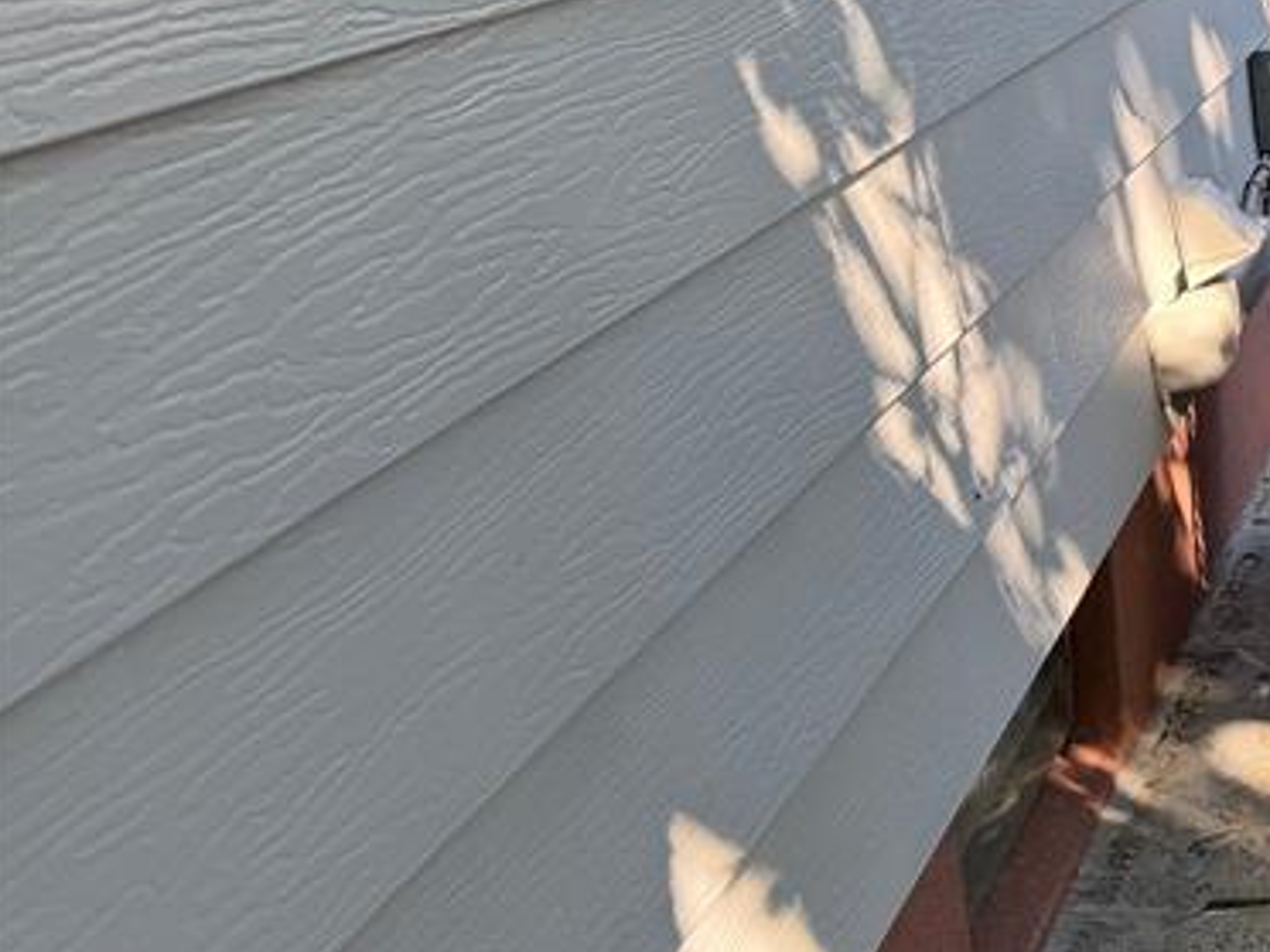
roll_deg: +2.5
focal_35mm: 66
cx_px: 1734
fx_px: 2421
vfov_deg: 21.9
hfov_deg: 24.8
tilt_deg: -10.9
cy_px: 171
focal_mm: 6.76
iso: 80
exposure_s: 1/379
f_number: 1.78
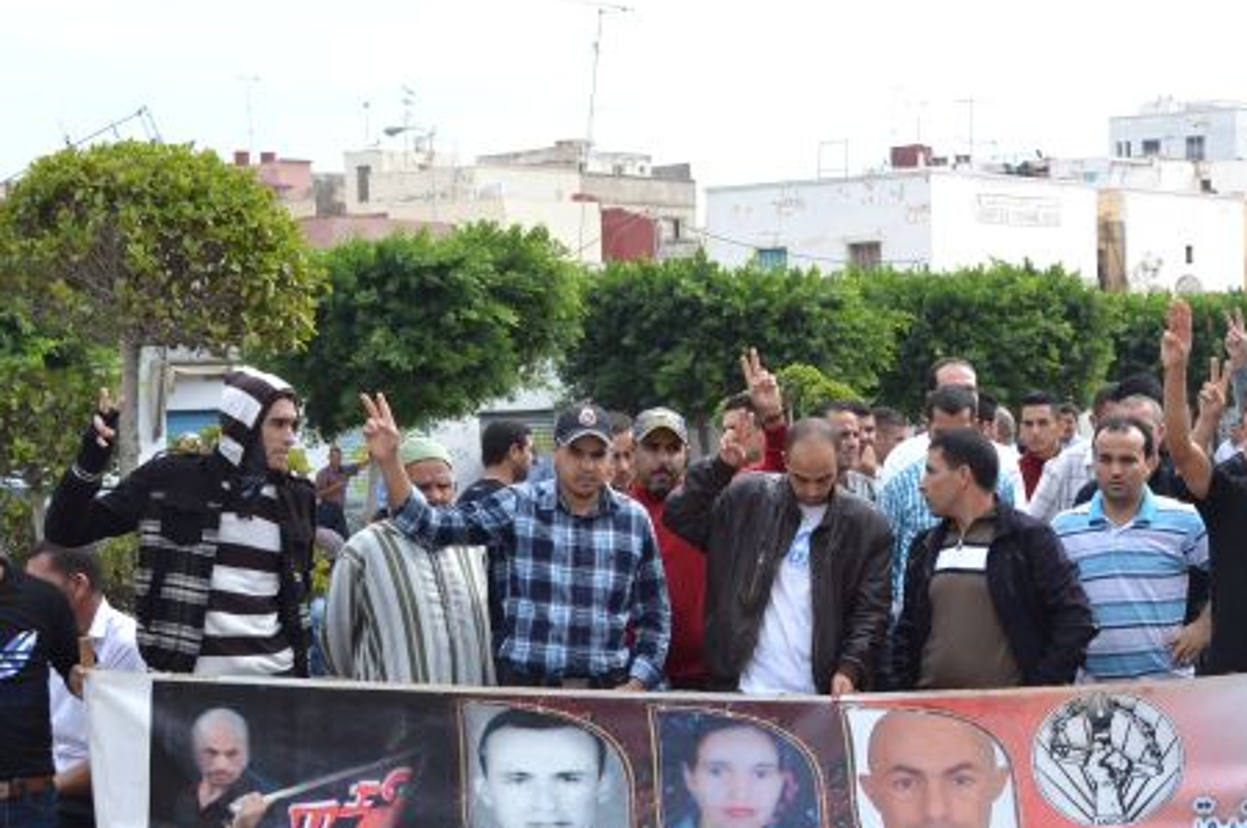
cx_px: 865
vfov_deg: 18.1
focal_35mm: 75
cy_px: 573
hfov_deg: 26.9
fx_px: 2585
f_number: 7.1
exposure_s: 1/200
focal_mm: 35
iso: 100
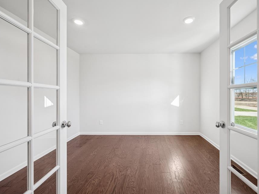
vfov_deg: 78.0
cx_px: 145
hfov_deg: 94.1
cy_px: 93
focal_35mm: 16
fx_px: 120
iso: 100
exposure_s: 1/2.5
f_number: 9
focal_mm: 14
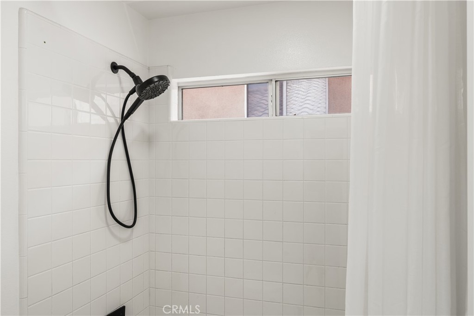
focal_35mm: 24
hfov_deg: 72.6
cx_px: 237
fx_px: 323
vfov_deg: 52.2
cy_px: 158
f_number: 6.3
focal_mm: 24.5
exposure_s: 1/25
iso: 100
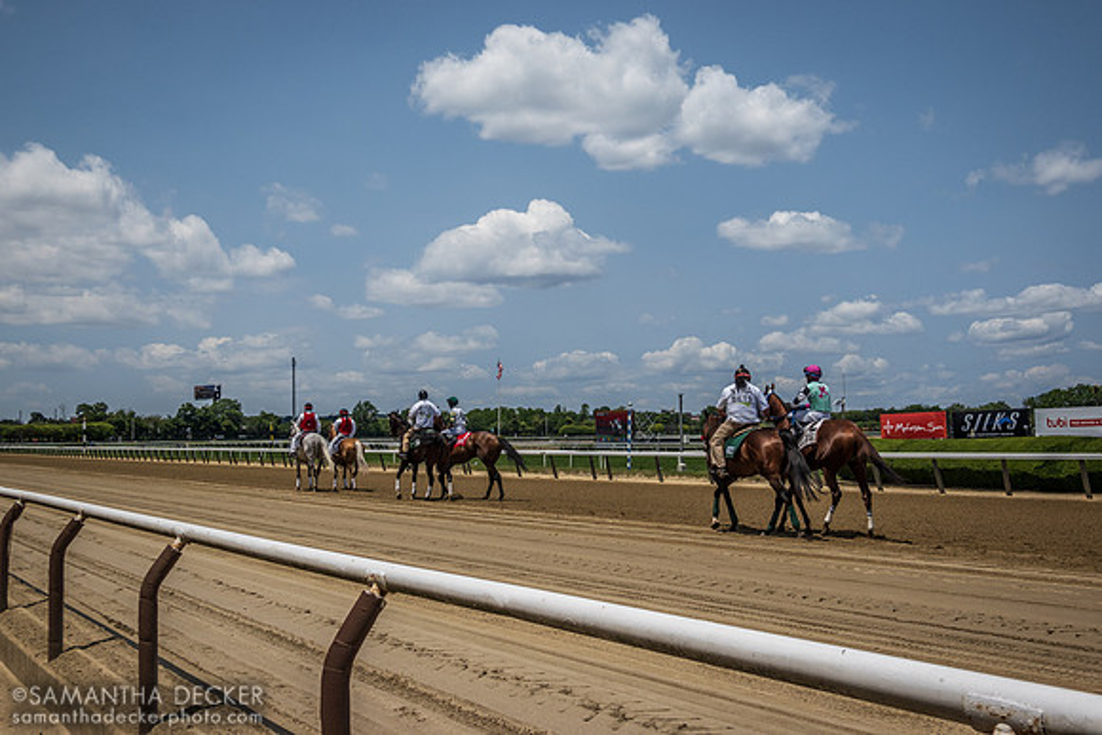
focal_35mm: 40
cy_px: 368
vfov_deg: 33.4
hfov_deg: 48.4
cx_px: 551
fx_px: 1225
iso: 100
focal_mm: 14.99
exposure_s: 1/2500
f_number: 4
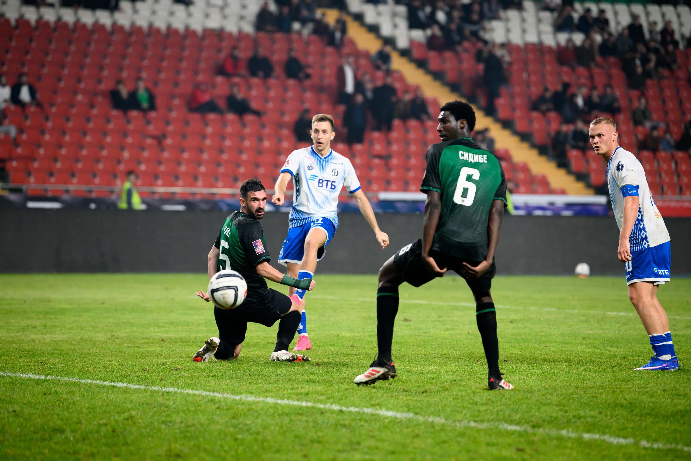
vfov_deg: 6.9
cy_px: 230
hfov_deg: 10.3
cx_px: 346
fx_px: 3839
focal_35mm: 200
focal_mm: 200
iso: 2000
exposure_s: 1/1250
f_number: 3.5
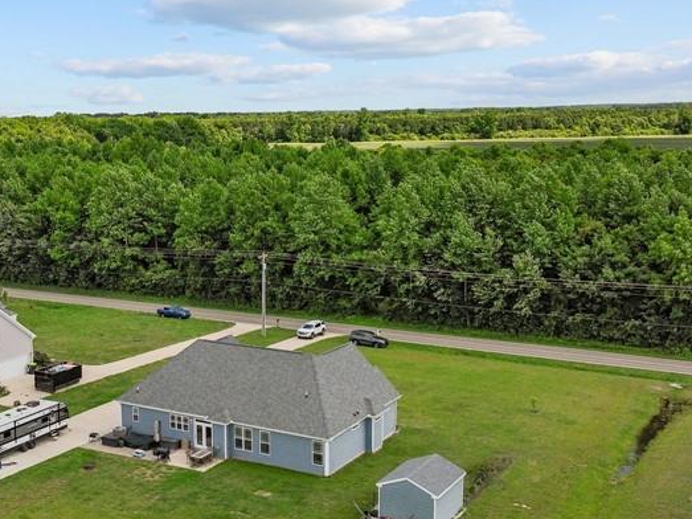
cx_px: 206
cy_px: 287
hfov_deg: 39.7
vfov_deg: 30.8
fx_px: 939
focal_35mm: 47
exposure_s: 1/6400
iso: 180
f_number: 2.8
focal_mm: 12.29
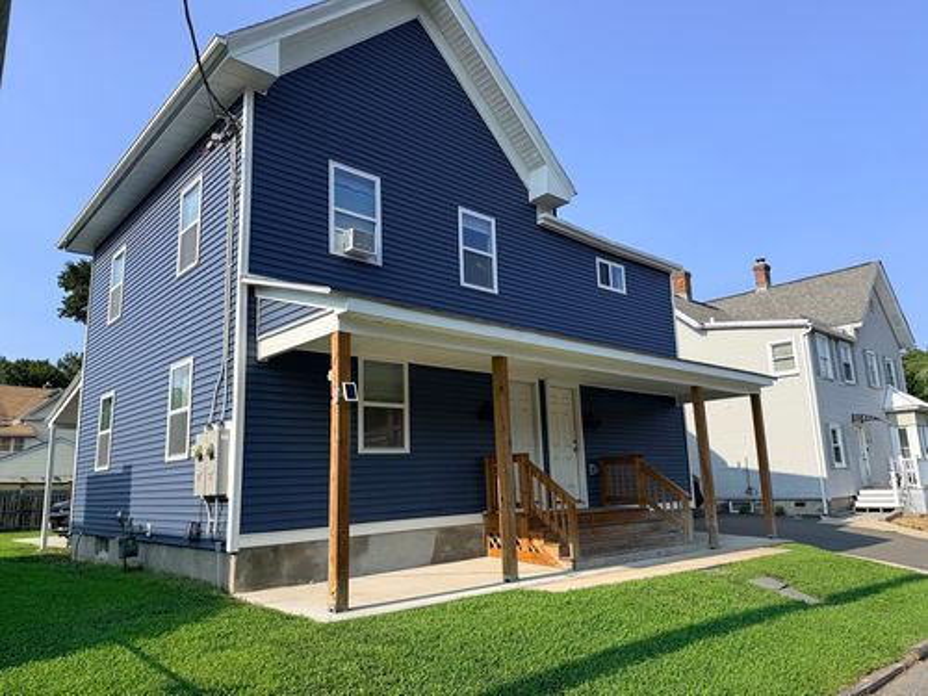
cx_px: 464
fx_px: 643
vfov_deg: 56.8
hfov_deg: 71.6
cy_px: 348
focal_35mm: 24
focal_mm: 6.76
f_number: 1.78
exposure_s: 1/3425
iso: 80
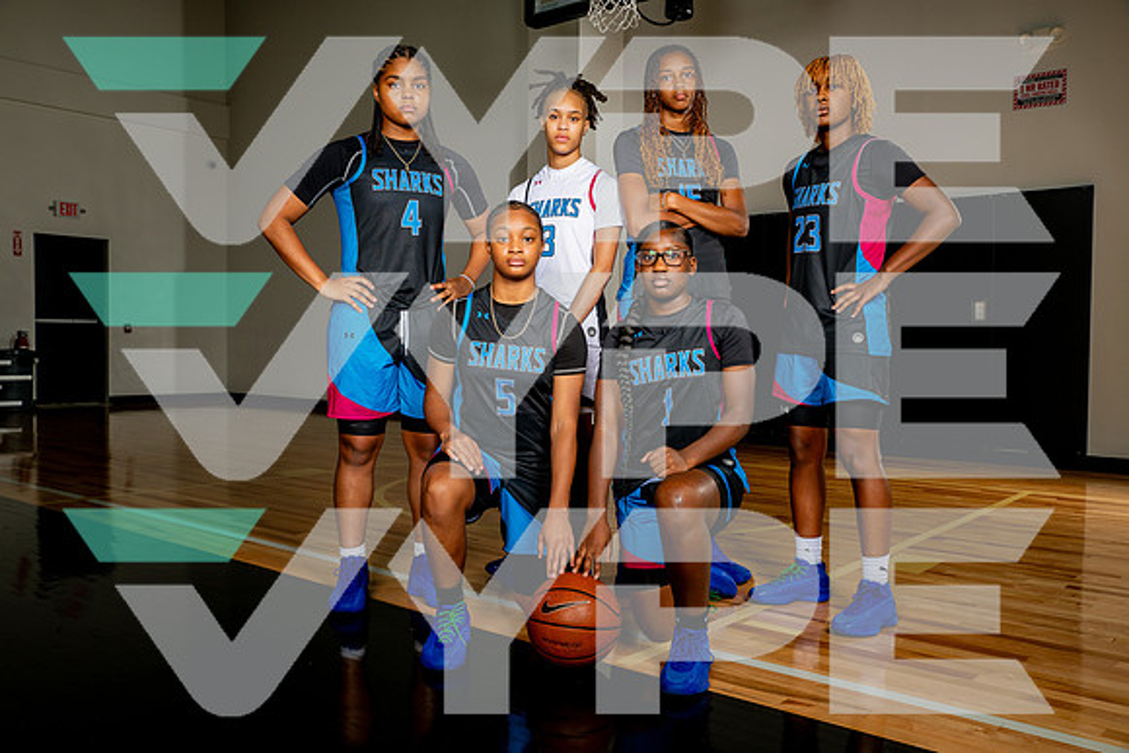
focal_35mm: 32
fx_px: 1004
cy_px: 376
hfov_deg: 58.7
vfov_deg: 41.1
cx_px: 564
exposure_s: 1/500
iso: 250
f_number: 8
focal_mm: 32
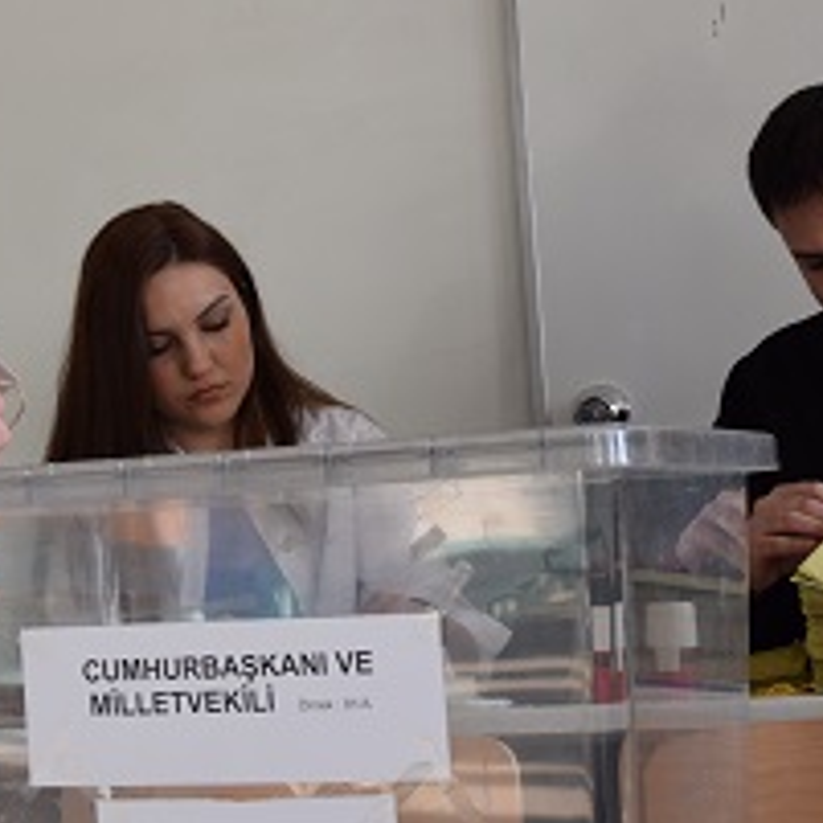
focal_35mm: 95
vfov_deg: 18.2
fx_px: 2563
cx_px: 250
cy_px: 246
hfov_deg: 18.2
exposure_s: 1/100
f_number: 5
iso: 400
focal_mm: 25
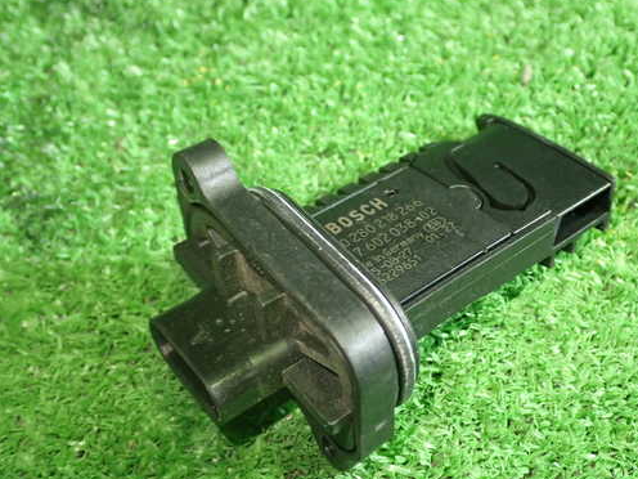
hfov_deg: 41.0
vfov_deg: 31.5
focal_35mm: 46
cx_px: 385
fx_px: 848
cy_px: 241
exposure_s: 1/40
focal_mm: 6.83
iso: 400
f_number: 2.7
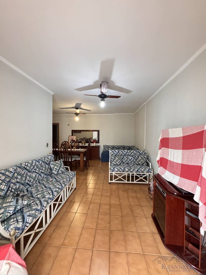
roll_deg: +1.1
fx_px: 111
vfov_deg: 102.1
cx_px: 103
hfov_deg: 85.7
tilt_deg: -0.2
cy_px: 138
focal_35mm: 14
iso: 640
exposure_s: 1/60
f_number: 2.2
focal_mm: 2.22
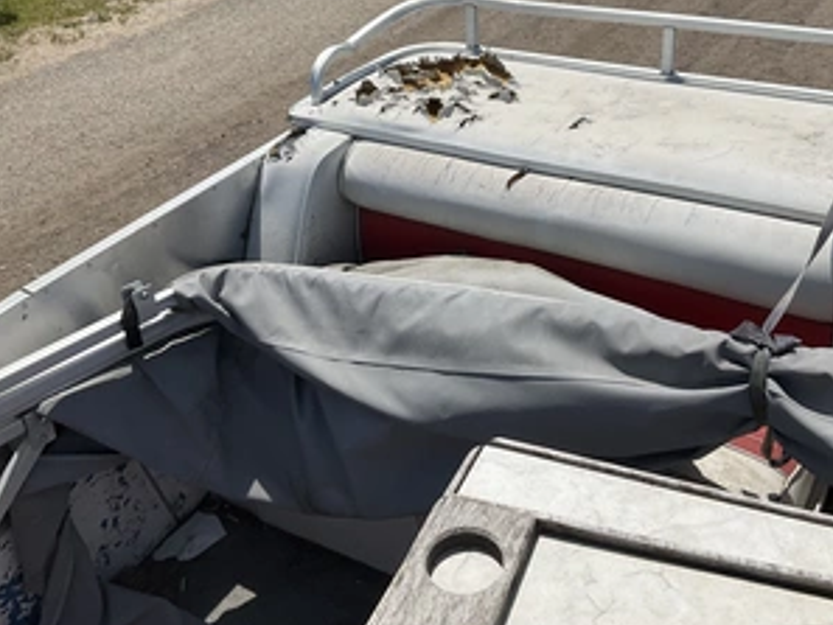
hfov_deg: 47.6
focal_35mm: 39
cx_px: 502
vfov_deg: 36.6
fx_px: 939
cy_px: 230
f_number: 1.8
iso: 25
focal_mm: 3
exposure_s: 1/4065
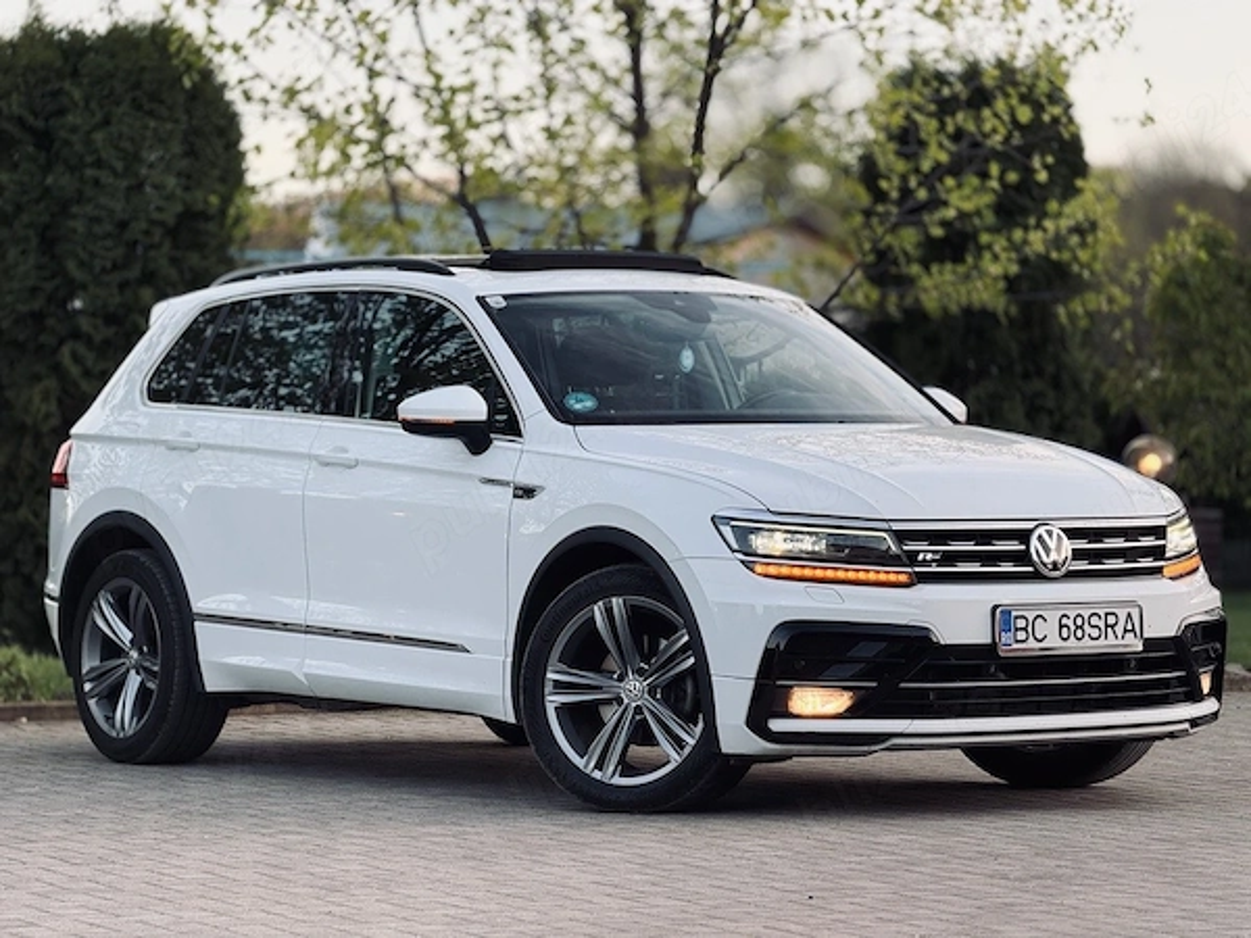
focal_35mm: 120
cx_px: 626
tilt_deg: +1.0
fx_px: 4337
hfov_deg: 16.4
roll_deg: -0.5
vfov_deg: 12.3
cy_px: 469
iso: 50
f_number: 2.8
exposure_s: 1/122
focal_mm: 15.66
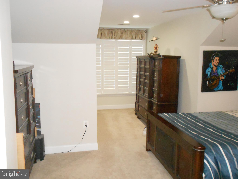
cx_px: 119
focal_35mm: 32
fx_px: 220
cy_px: 90
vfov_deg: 44.2
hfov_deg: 56.8
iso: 800
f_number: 3.6
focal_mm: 5.8
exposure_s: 1/30
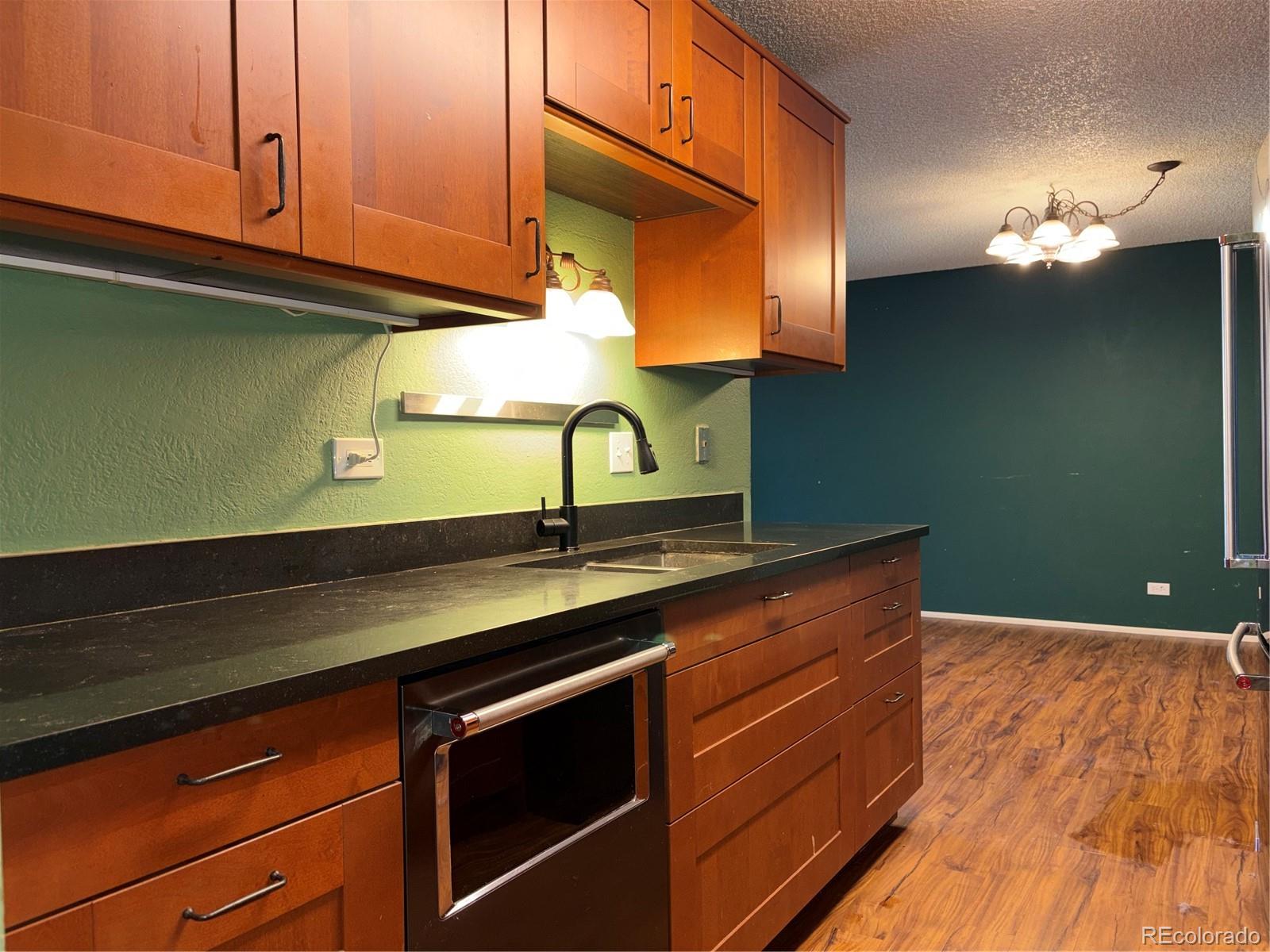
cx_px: 635
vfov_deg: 53.1
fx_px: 954
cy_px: 476
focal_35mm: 26
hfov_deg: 67.3
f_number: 1.6
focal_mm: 5.96
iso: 64
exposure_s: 1/15
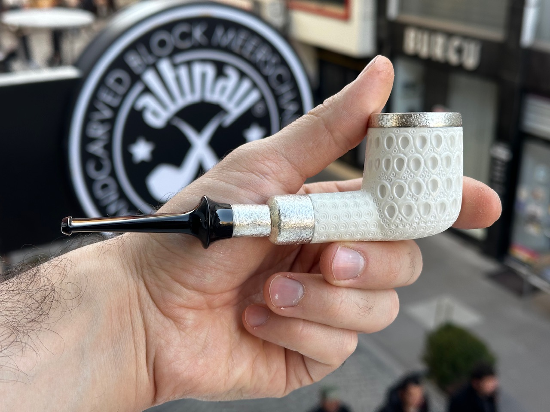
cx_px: 275
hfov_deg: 39.7
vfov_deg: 30.3
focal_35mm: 48
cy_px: 206
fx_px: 763
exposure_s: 1/165
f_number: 1.78
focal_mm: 6.86
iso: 50
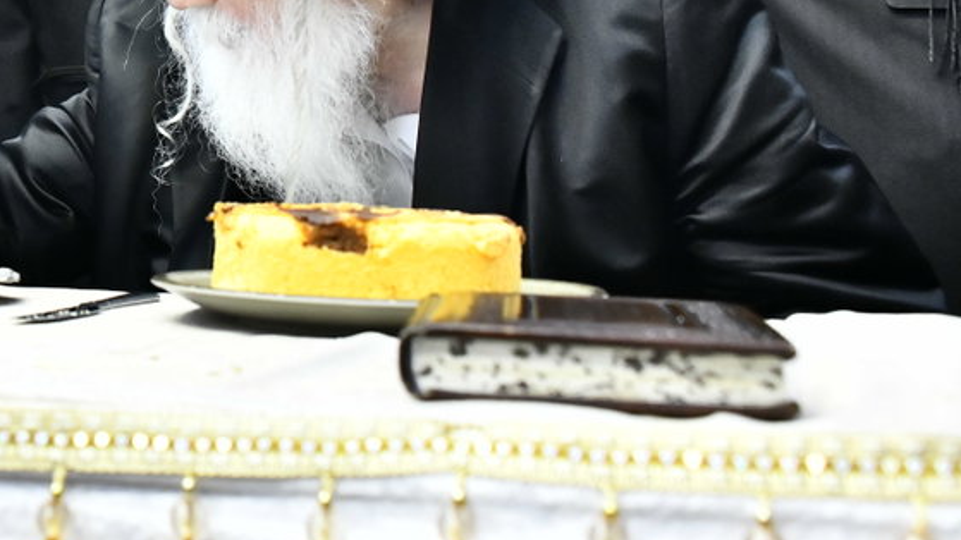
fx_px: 2140
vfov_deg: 14.1
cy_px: -54
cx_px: -119
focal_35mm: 84
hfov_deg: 23.6
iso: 4000
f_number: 5.6
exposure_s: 1/160
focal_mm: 32
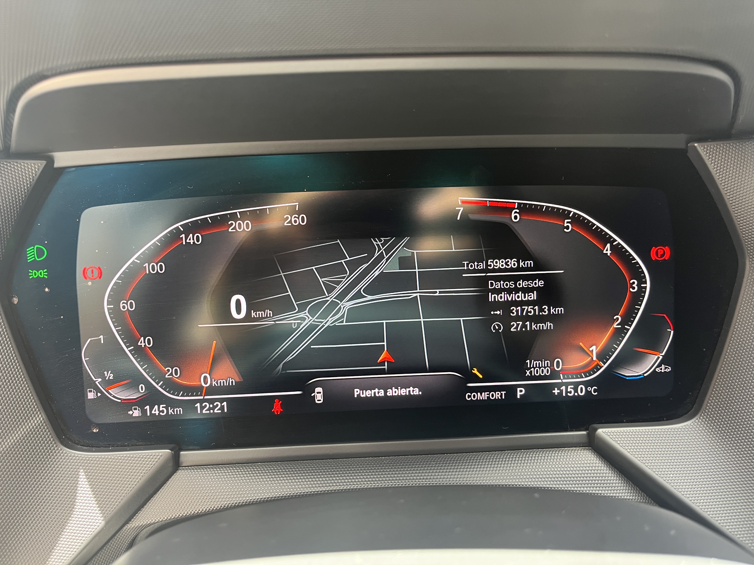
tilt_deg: -21.7
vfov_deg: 53.1
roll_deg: +0.1
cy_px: 282
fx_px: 566
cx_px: 377
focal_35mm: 26
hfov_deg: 67.3
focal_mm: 5.1
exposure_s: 1/75
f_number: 1.6
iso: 125
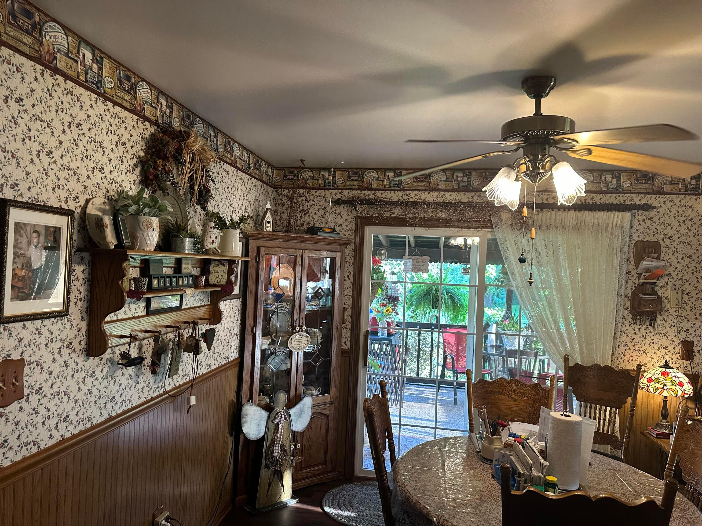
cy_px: 263
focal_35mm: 24
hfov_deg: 71.6
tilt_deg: +1.1
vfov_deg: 56.8
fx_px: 487
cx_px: 351
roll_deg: -2.8
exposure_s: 1/60
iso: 400
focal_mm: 6.86
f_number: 1.78
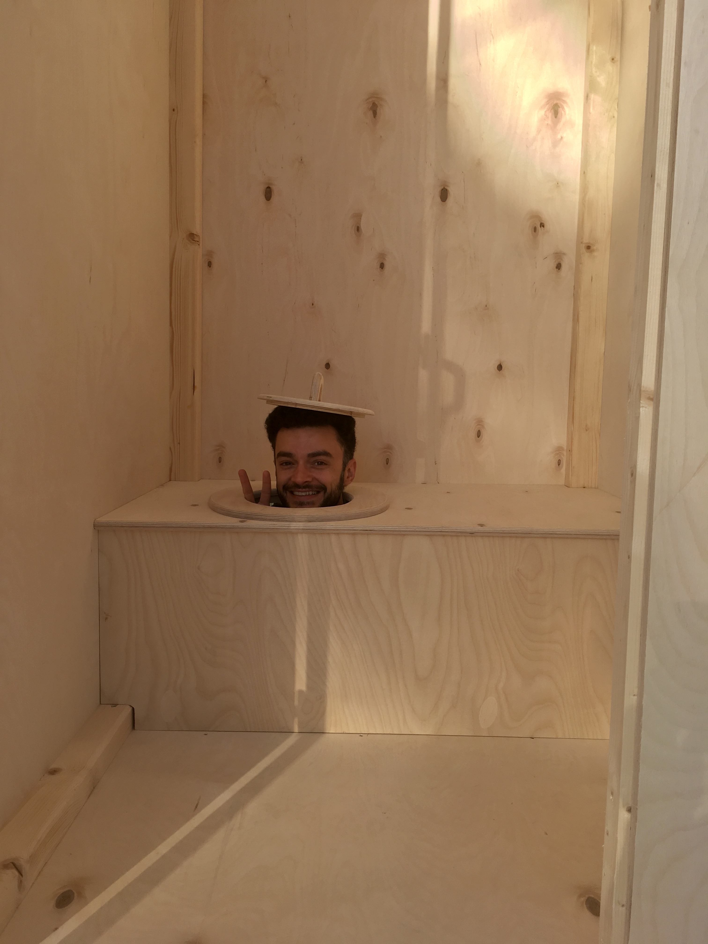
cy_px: 472
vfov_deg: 61.7
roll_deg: -0.3
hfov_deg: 48.2
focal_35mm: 29
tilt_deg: -8.0
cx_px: 354
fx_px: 791
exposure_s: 1/651
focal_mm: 4.15
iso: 25
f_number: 2.2
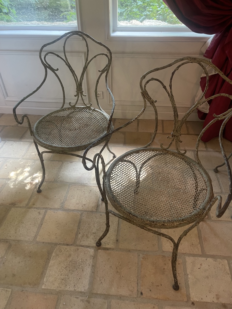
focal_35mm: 25
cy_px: 154
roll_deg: -0.1
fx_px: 223
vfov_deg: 69.4
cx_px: 116
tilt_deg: -37.7
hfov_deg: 54.9
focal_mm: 5.1
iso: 250
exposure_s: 1/50
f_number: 1.6
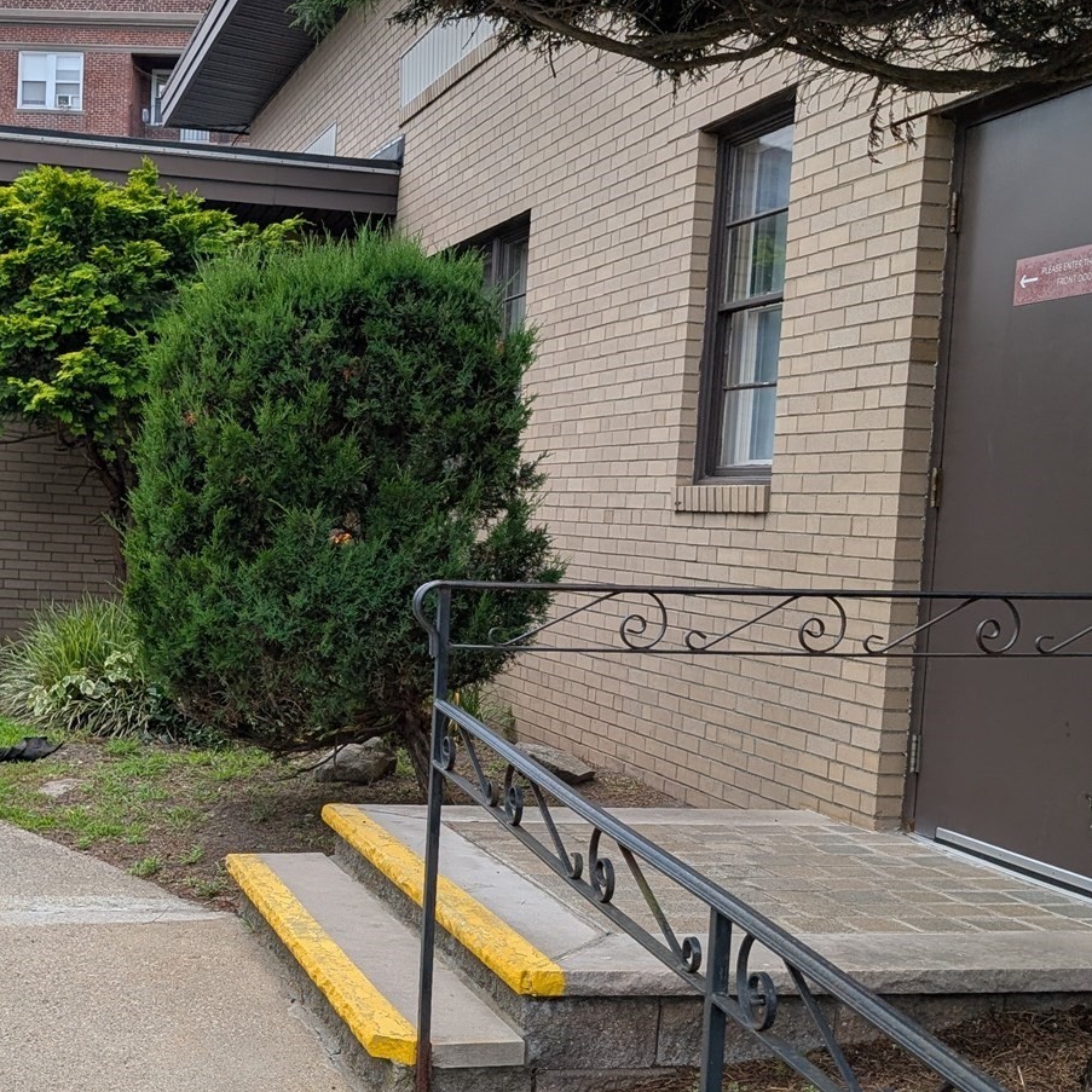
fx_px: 1713
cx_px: 380
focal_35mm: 48
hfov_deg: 35.1
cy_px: 681
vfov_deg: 35.2
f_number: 1.68
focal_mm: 6.9
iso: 22
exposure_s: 1/923
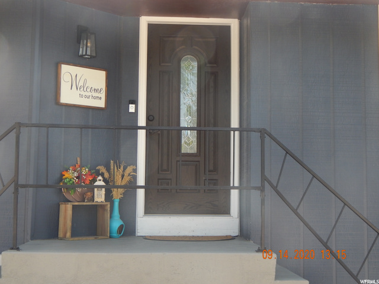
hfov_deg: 34.9
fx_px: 602
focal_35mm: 55
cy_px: 142
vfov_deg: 26.6
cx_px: 190
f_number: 3.8
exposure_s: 1/200
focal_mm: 9.7
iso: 125
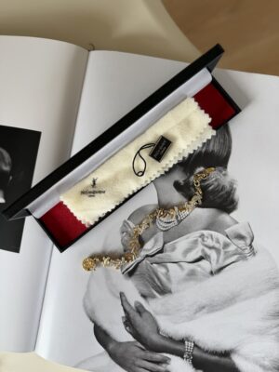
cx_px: 140
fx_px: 258
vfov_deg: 71.6
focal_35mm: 24
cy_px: 186
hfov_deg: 56.8
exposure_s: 1/198
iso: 64
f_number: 1.78
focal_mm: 6.76
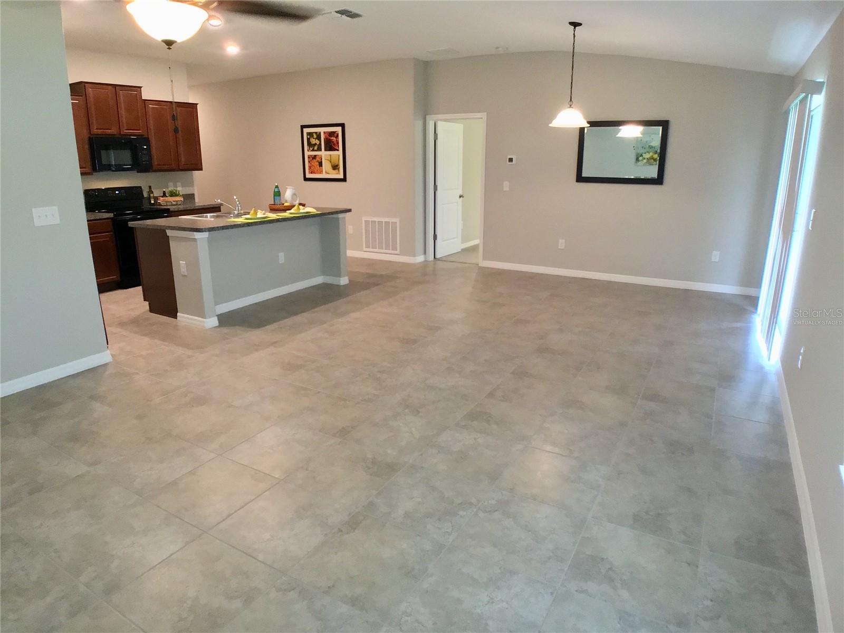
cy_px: 316
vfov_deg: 45.4
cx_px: 422
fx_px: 756
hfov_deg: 58.4
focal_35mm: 31
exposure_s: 1/30
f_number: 2.4
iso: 200
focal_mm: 3.3
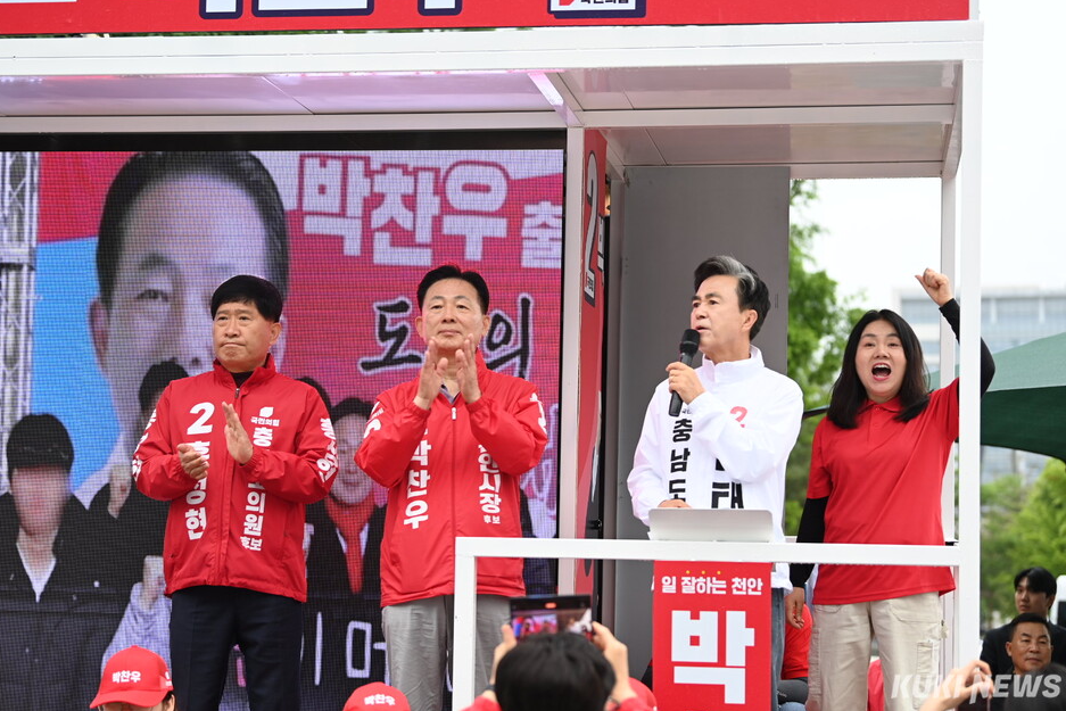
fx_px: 2251
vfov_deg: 18.0
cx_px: 532
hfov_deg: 26.6
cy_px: 356
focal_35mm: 76
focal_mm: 75
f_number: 3.2
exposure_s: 1/200
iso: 250
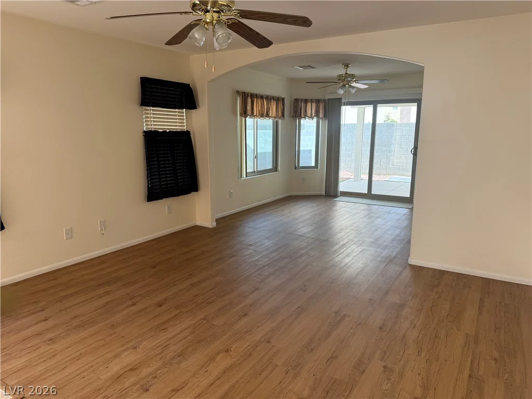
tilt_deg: -10.8
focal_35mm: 24
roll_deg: -0.4
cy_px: 200
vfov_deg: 56.8
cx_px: 266
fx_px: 369
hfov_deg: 71.6
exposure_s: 1/342
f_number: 1.78
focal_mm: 6.76
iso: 100
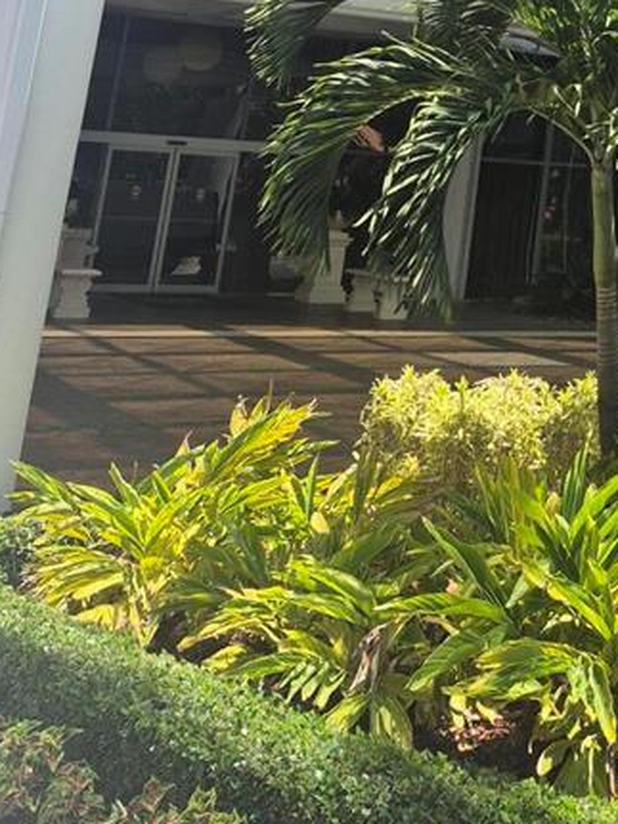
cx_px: 834
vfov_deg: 25.9
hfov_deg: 20.6
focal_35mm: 64
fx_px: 1524
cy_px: -249
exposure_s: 1/778
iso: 25
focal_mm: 5.4
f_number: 1.8
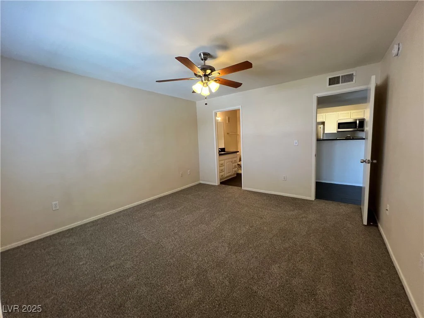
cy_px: 159
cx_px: 212
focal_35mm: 13
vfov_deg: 89.9
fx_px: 159
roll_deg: +2.8
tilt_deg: -5.6
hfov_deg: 106.2
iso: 250
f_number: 1.8
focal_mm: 1.57
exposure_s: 1/120
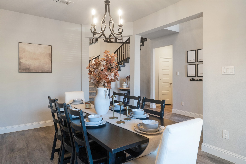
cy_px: 82
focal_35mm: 24
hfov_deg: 73.7
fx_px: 164
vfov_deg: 53.1
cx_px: 123
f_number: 9
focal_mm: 24
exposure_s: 1/8
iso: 500
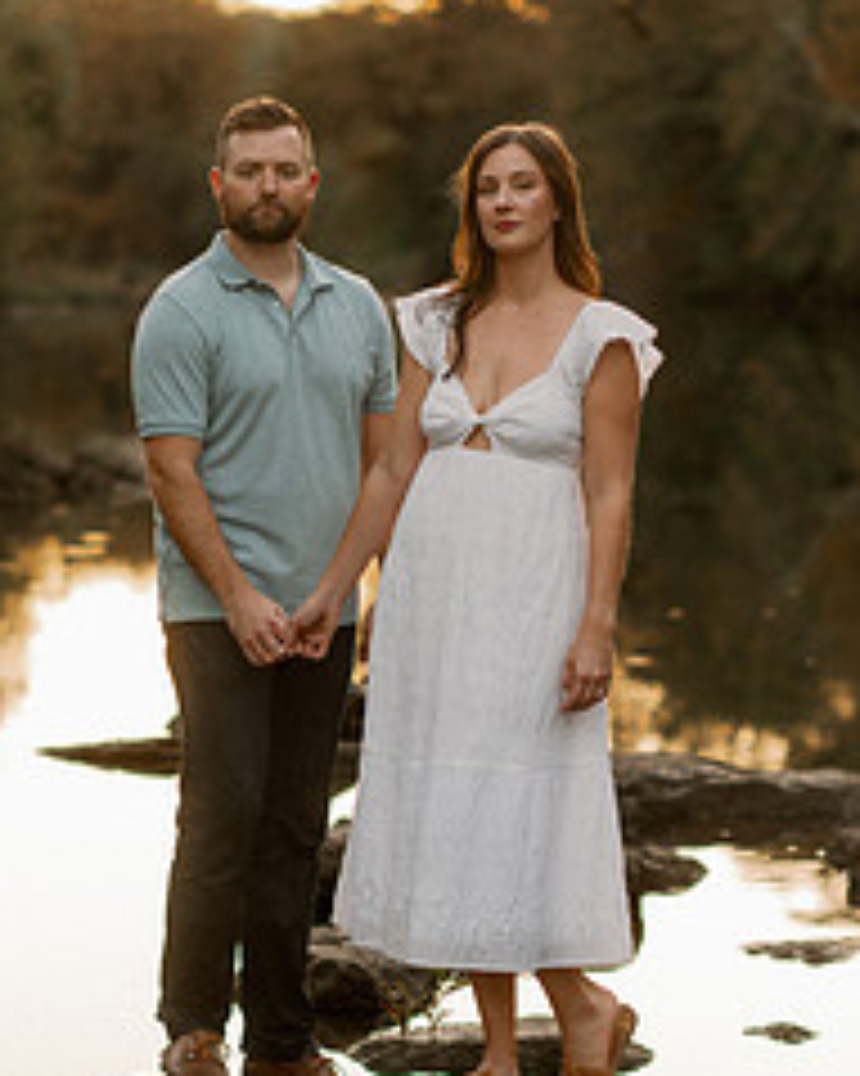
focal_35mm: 150
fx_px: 4775
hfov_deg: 10.3
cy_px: 500
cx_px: 437
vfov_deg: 12.9
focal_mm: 85
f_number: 2.8
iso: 80
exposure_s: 1/100
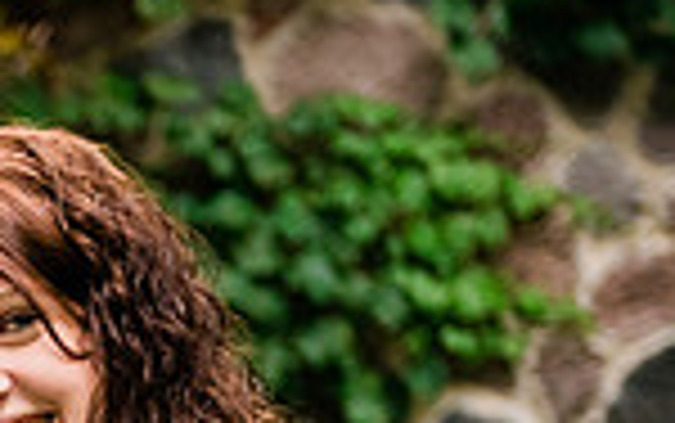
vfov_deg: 5.7
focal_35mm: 228
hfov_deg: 9.0
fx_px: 4197
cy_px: 659
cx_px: -279
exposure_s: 1/200
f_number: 2.8
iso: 500
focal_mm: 58
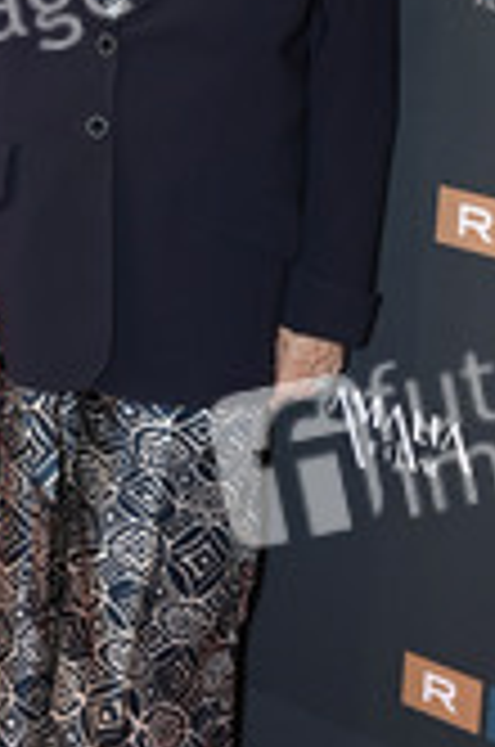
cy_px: 216
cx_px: 32
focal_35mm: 116
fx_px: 2402
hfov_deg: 11.7
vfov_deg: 17.6
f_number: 6.3
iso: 800
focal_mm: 48
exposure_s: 1/160
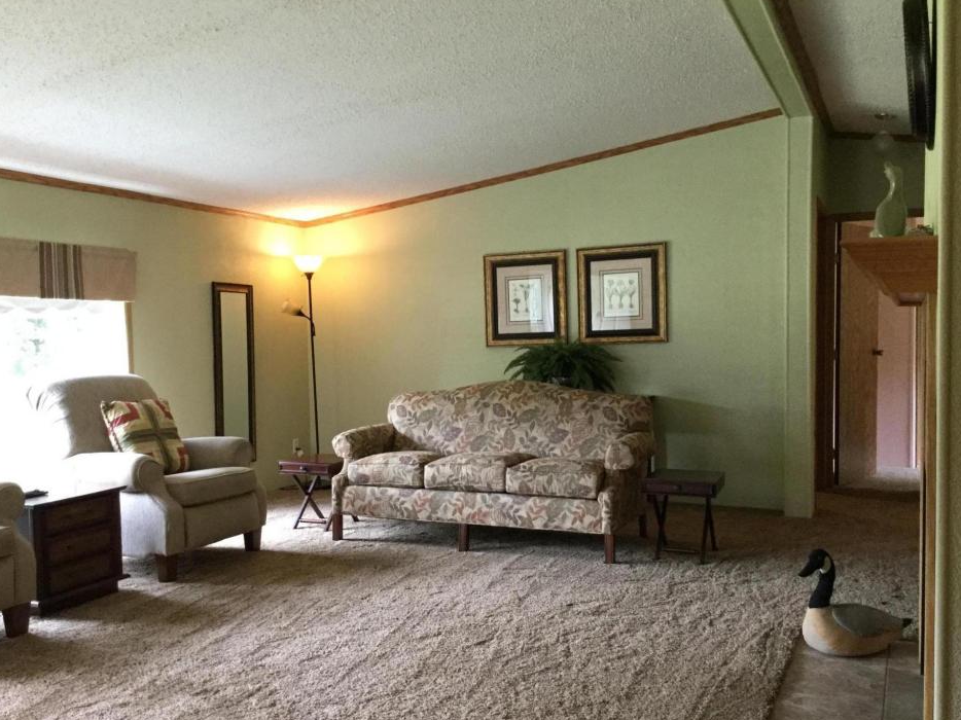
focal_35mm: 34
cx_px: 489
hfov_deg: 54.0
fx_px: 944
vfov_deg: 41.7
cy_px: 387
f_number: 2.4
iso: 125
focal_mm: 3.3
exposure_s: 1/30
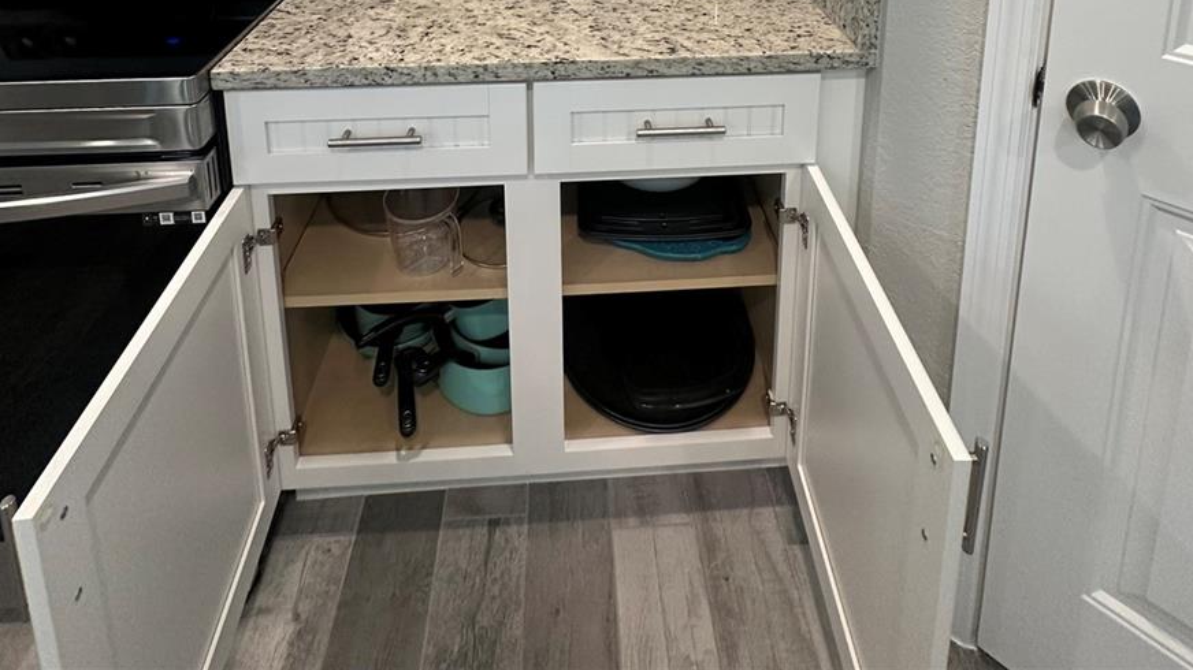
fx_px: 664
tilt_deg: -9.2
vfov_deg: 38.3
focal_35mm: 21
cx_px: 594
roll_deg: -0.2
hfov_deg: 83.9
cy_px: -149
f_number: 2.2
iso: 250
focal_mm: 2.22
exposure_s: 1/120
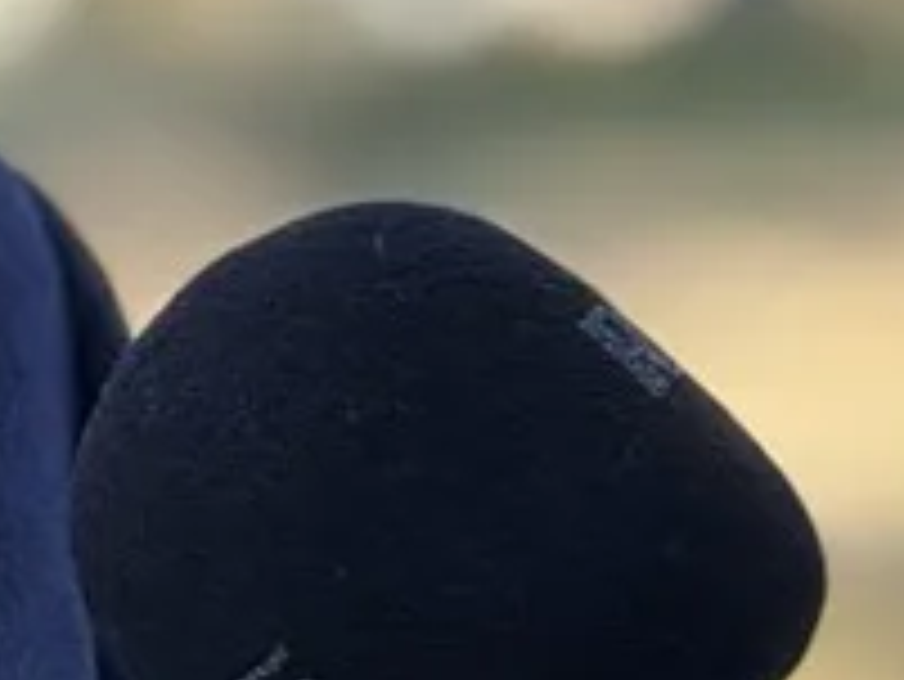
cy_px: -648
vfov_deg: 2.5
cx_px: -1034
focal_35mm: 598
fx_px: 15626
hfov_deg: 3.3
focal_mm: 15.66
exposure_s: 1/99
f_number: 2.8
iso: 80
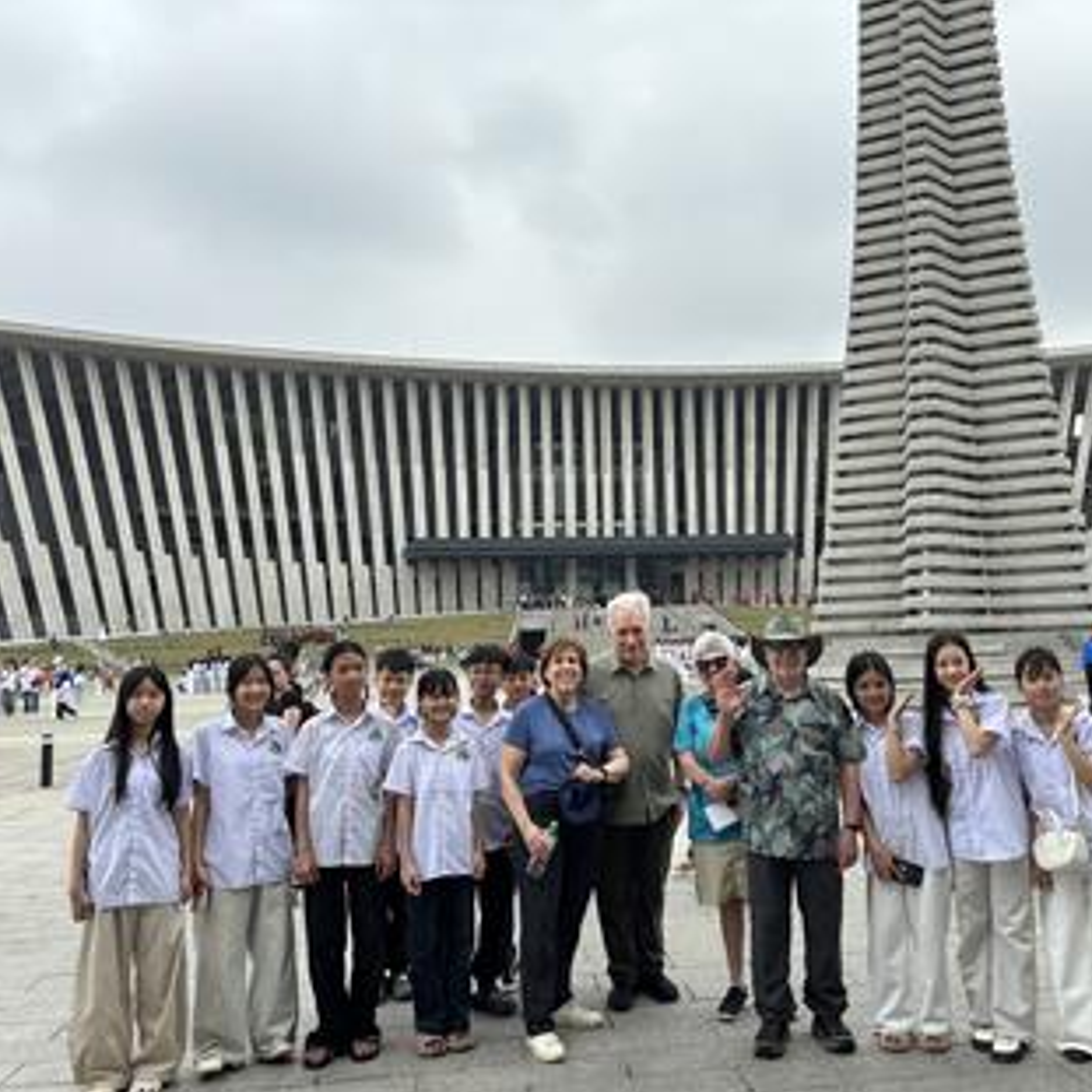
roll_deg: +1.8
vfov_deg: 52.5
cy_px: 550
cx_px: 678
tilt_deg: +5.3
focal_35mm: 31
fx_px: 1106
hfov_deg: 52.0
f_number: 1.6
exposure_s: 1/1139
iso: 50
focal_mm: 5.96
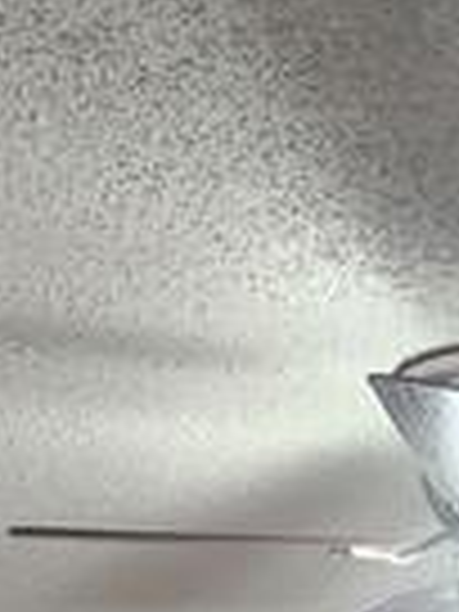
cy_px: 1634
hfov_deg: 11.1
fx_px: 2298
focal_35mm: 130
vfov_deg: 11.4
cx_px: 608
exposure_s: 1/120
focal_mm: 5.4
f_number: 1.8
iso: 200
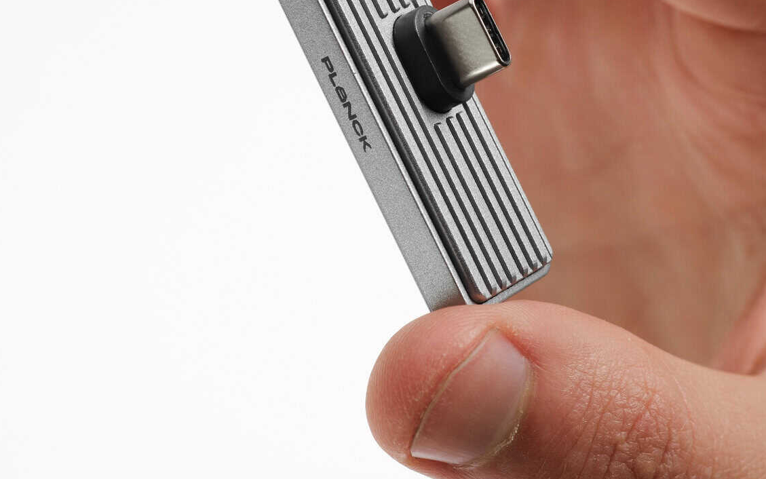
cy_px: 135
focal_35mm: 134
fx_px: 2798
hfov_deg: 15.6
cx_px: 372
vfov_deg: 9.8
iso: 320
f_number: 8
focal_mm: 60
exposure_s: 1/200
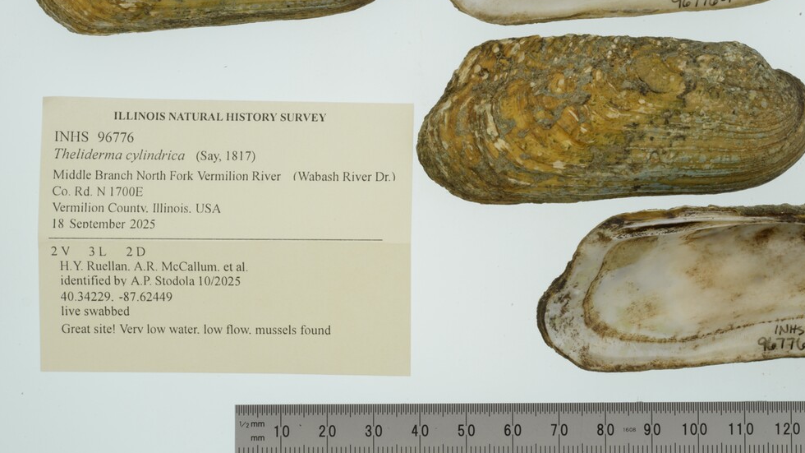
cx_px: 492
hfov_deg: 27.4
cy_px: 162
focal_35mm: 77
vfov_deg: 15.7
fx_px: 1643
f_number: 32
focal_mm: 60
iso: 100
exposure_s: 1/10
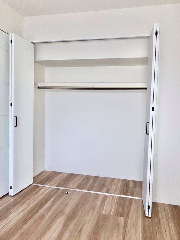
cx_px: 90
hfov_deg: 49.7
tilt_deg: -2.7
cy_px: 120
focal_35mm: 28
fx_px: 194
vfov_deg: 63.4
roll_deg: -1.0
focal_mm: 3.99
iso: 50
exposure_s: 1/4
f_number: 1.8
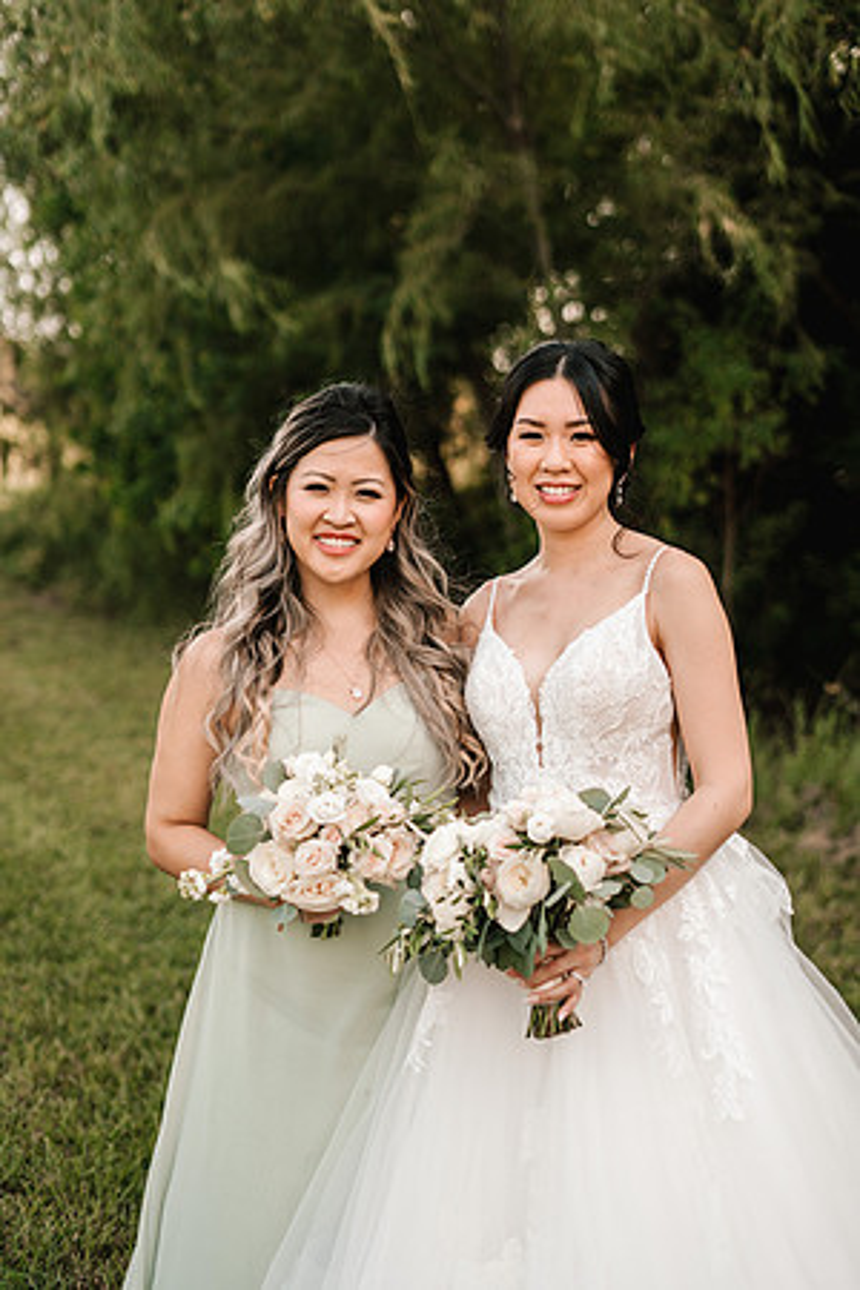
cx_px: 430
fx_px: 1792
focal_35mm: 50
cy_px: 645
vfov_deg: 39.6
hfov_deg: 27.0
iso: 250
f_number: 2.2
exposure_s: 1/2000
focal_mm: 50
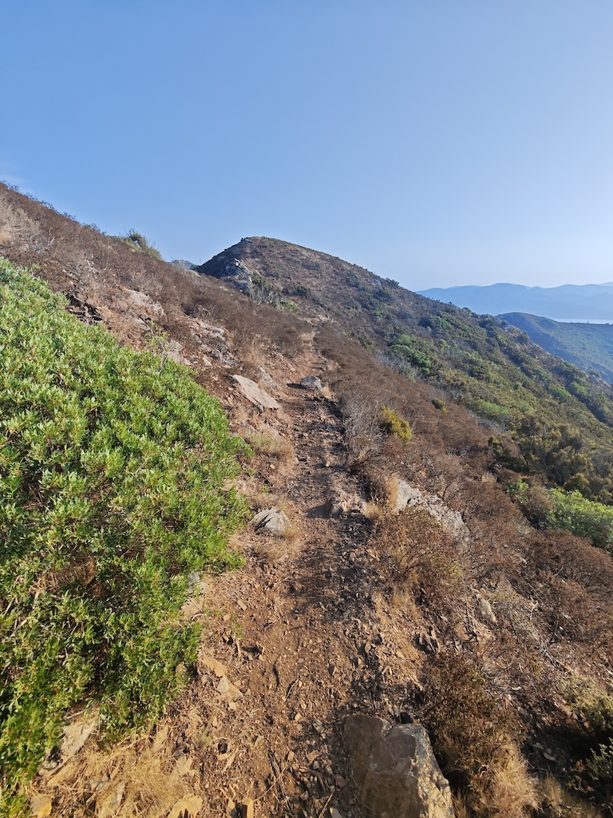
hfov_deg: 85.7
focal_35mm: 14
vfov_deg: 102.1
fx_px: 331
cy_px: 409
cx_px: 306
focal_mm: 2.16
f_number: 2.2
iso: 50
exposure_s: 1/586
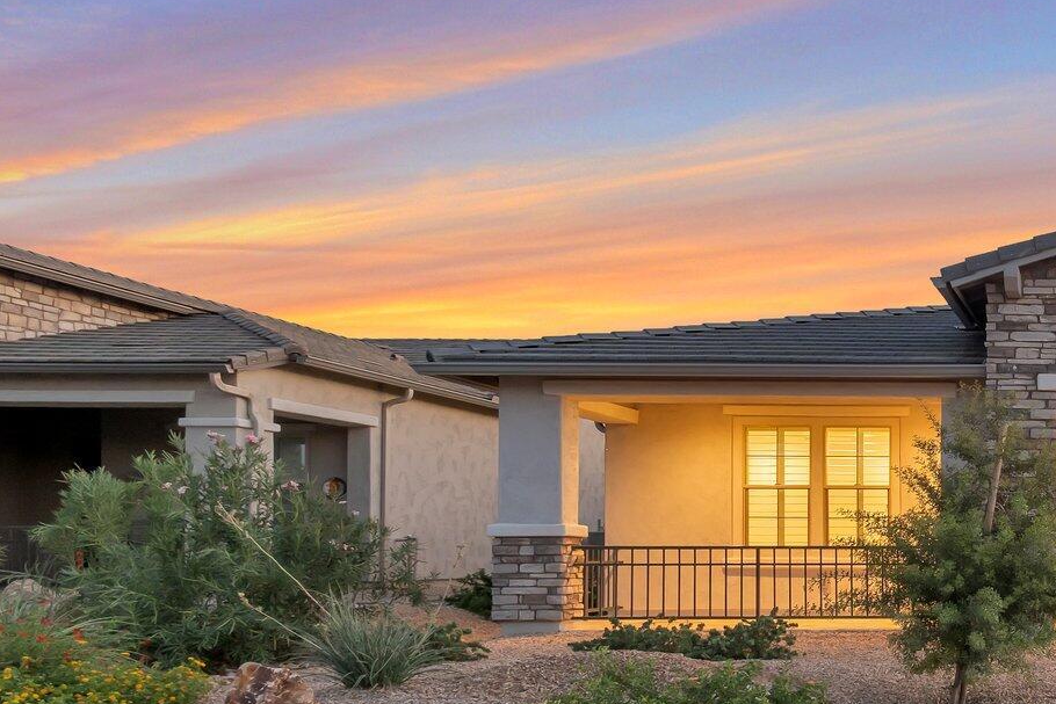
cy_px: 478
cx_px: 1169
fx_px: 1089
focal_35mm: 37
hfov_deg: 41.1
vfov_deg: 35.4
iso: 400
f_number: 8
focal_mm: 11
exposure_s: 1.3
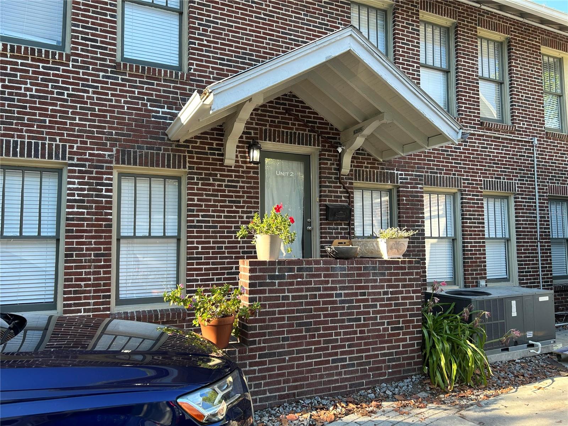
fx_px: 427
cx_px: 284
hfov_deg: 67.3
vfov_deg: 53.1
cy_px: 213
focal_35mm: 26
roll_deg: +1.0
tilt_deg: +3.4
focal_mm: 5.7
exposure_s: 1/233
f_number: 1.5
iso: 40
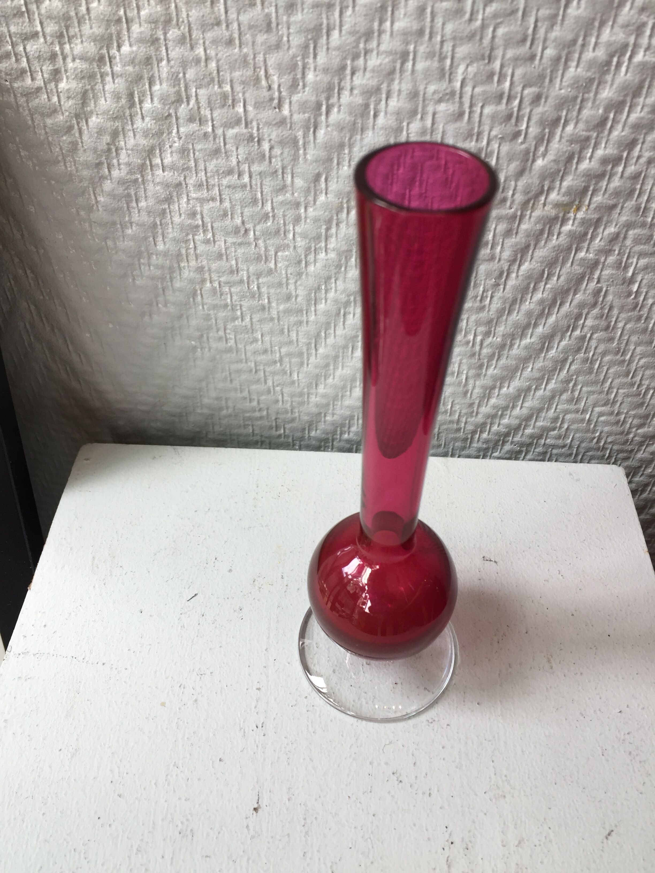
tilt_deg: -46.1
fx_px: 732
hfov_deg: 48.2
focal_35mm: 29
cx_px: 328
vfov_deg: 61.7
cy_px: 436
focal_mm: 4.15
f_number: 2.2
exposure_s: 1/100
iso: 32
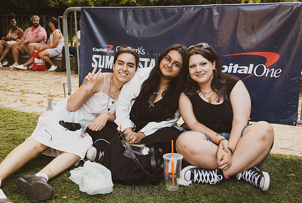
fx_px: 330
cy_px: 92
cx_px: 158
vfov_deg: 34.1
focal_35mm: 39
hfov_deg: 49.1
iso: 1000
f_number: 4
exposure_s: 1/320
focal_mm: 34
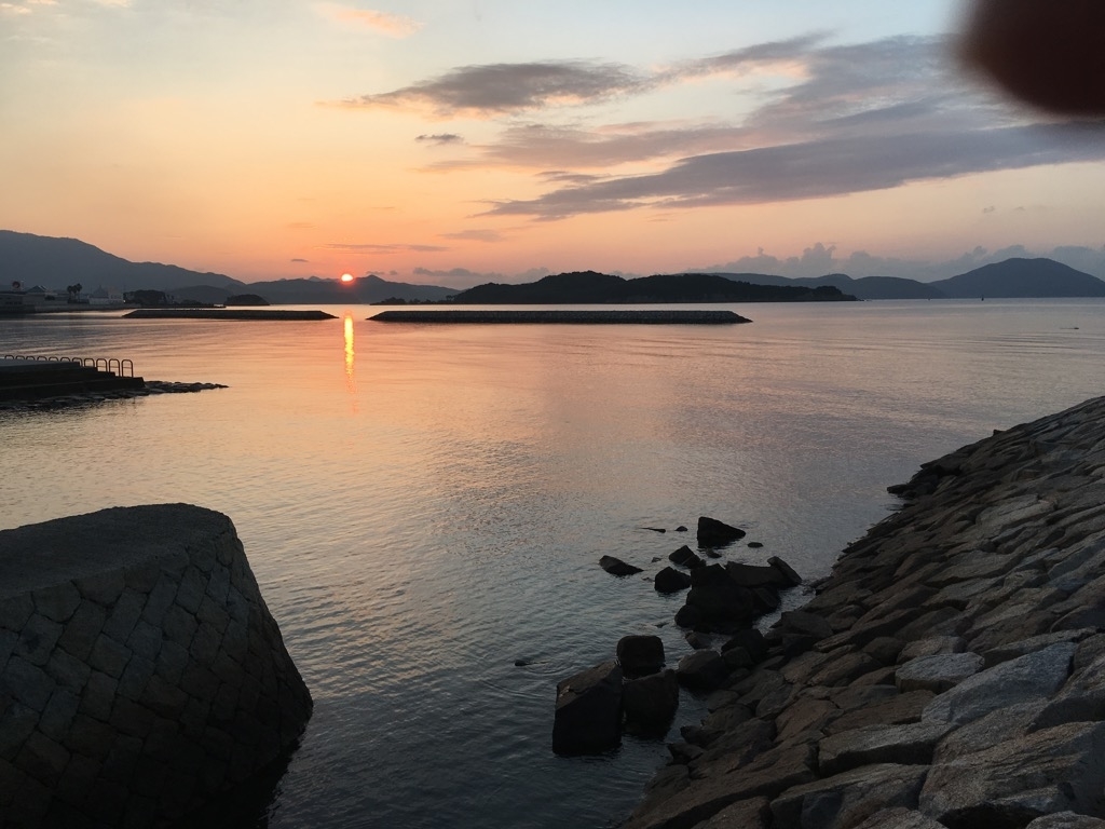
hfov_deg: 61.7
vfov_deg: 48.2
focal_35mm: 29
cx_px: 552
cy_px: 414
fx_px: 926
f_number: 2.2
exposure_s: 1/416
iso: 25
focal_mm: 4.15
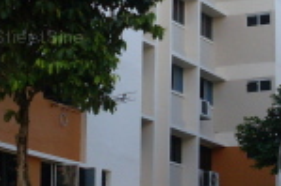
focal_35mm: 146
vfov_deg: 9.4
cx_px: 115
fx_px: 1138
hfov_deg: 14.1
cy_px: 39
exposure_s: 1/350
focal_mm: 6.3
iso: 80
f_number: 2.8
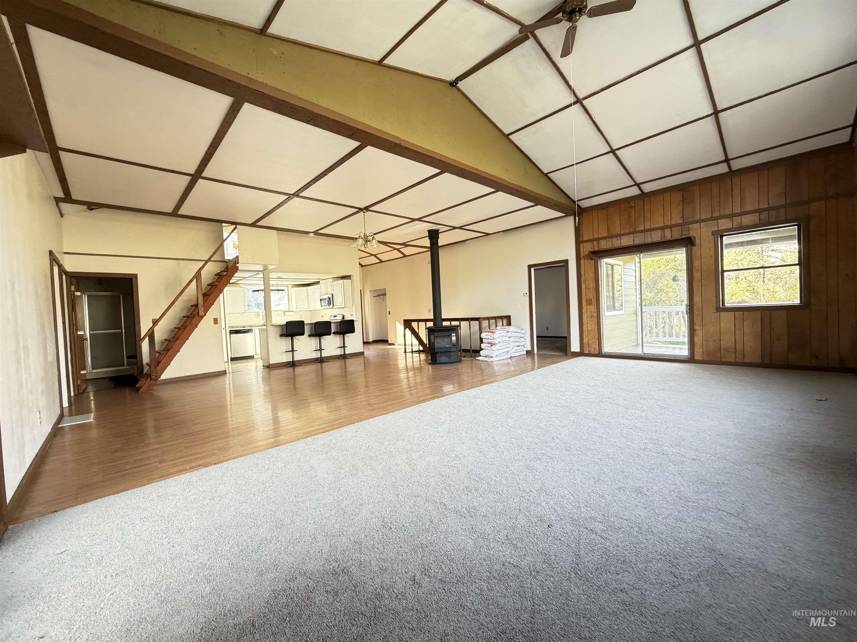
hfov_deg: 102.1
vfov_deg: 85.7
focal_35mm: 14
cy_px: 321
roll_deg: +3.0
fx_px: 347
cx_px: 428
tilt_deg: -1.4
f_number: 2.2
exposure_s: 1/73
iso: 320
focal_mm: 2.22
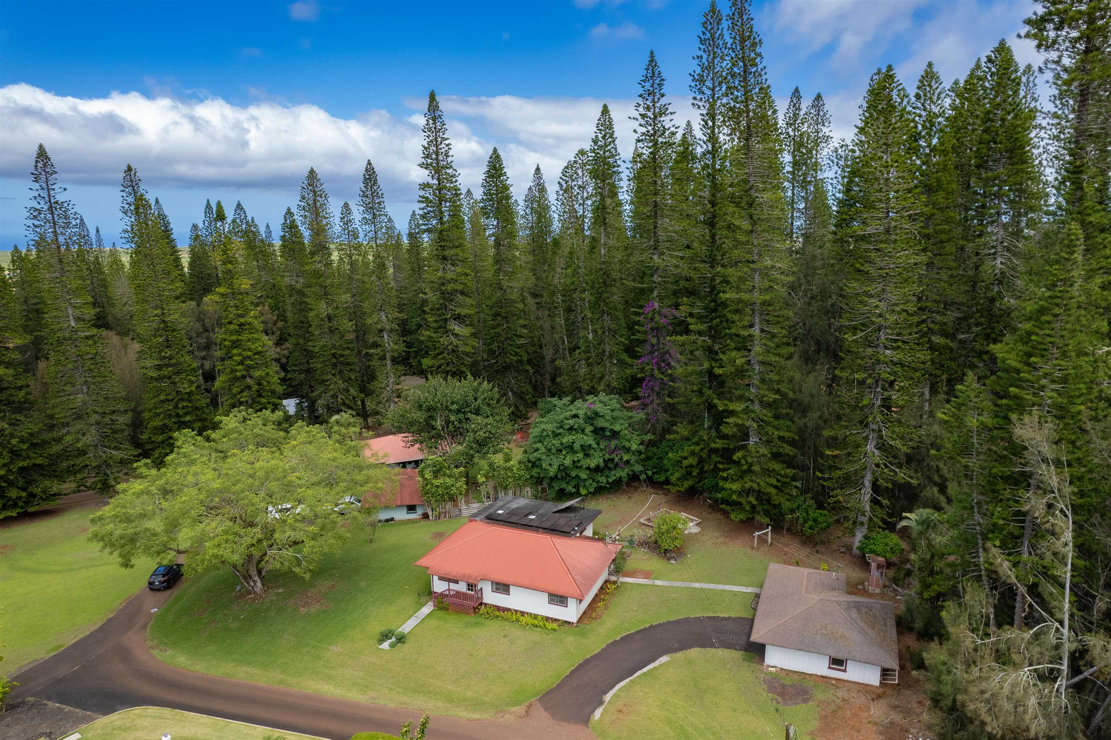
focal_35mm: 22
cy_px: 370
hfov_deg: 78.6
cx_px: 556
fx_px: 679
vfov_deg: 57.2
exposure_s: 1/1250
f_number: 2.8
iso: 100
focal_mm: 8.38
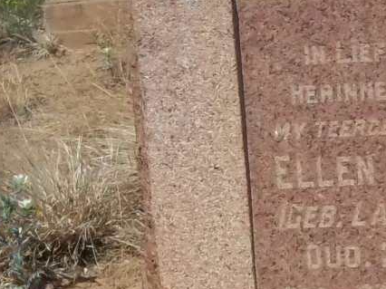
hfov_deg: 13.8
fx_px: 1571
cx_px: 401
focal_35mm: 141
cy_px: 303
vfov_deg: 10.4
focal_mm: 8.8
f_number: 7
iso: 80
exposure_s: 1/500
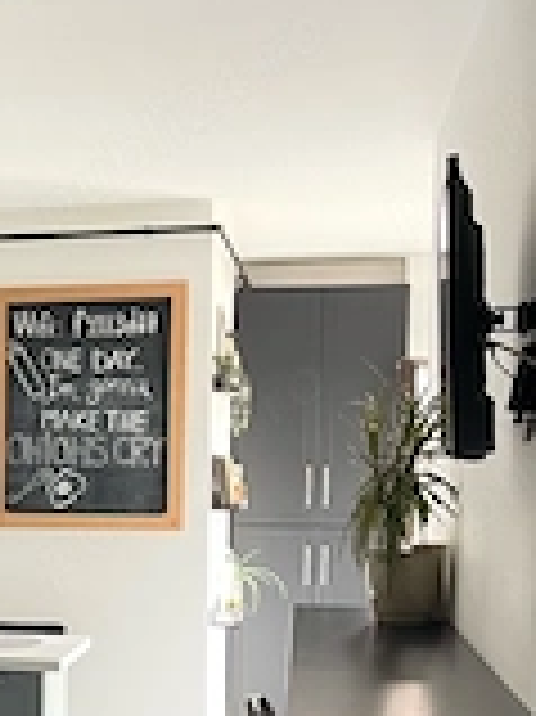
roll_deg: +0.3
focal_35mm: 63
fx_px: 1302
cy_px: 527
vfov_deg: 30.3
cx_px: -81
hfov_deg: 21.8
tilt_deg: -3.3
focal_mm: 5.1
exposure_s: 1/25
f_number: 1.6
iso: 500
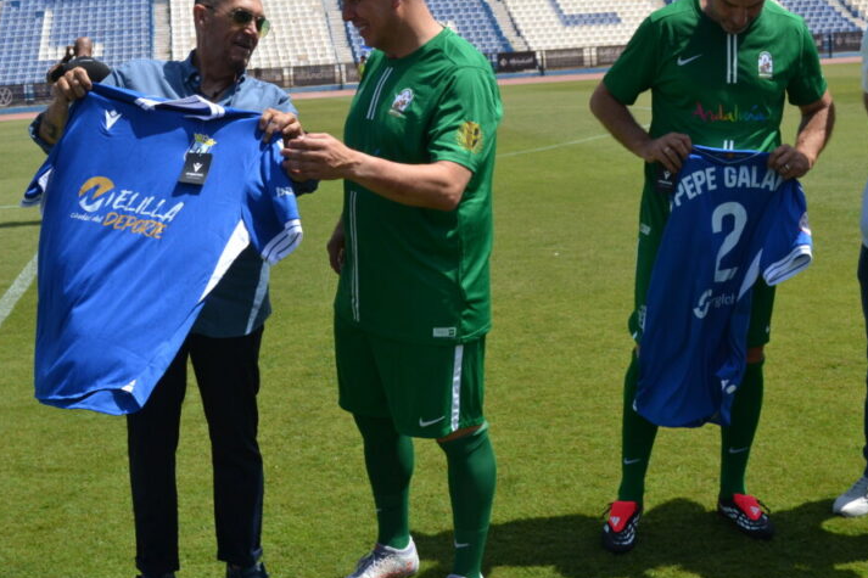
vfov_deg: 24.1
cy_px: 237
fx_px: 1350
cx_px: 399
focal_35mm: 56
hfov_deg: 35.6
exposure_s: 1/1250
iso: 400
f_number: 5.6
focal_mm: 26
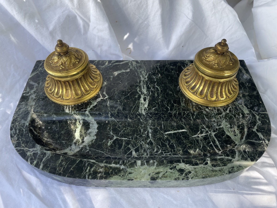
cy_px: 104
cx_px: 138
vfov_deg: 53.1
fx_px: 208
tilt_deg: -54.3
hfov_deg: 67.3
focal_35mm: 26
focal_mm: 4.2
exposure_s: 1/265
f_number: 1.6
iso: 32
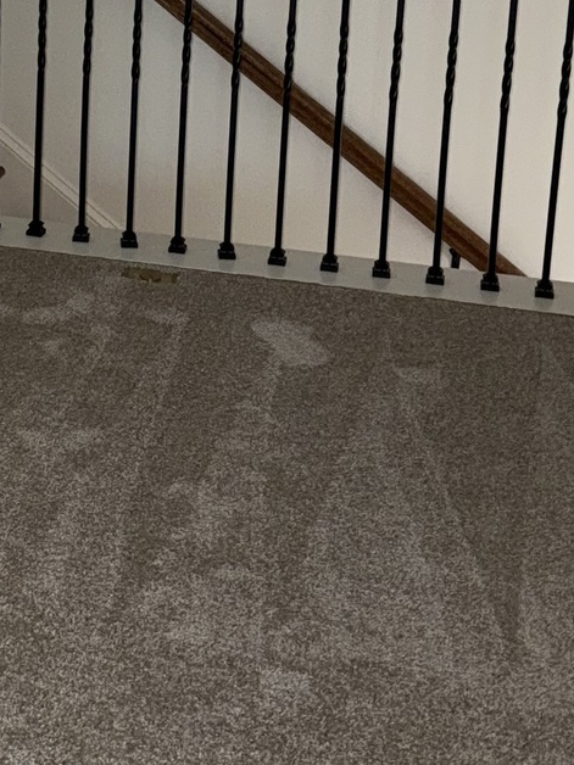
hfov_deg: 15.8
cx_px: -207
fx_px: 1946
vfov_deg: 21.5
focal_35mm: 88
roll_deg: -0.7
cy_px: 6
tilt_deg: -13.6
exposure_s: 1/17
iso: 125
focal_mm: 6.76
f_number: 1.78
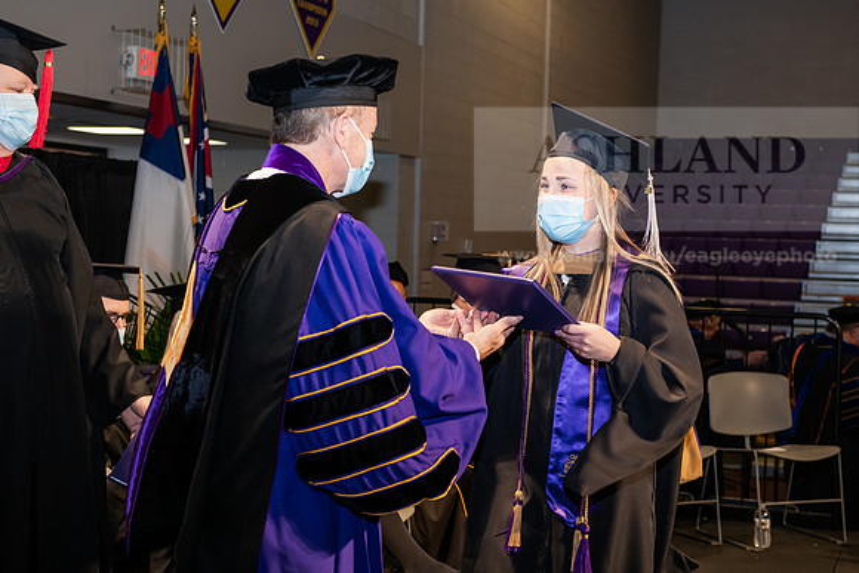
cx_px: 430
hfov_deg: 32.4
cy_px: 286
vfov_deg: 21.9
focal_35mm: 62
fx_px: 1480
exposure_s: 1/200
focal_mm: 62
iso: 1600
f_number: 6.3
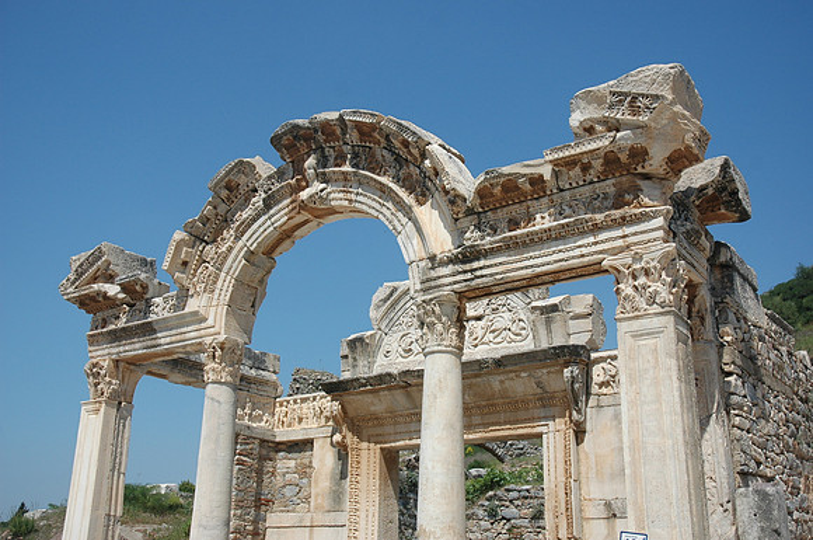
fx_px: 846
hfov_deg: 51.3
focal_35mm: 38
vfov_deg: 35.4
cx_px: 406
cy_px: 270
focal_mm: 25
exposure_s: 1/1600
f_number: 4.5
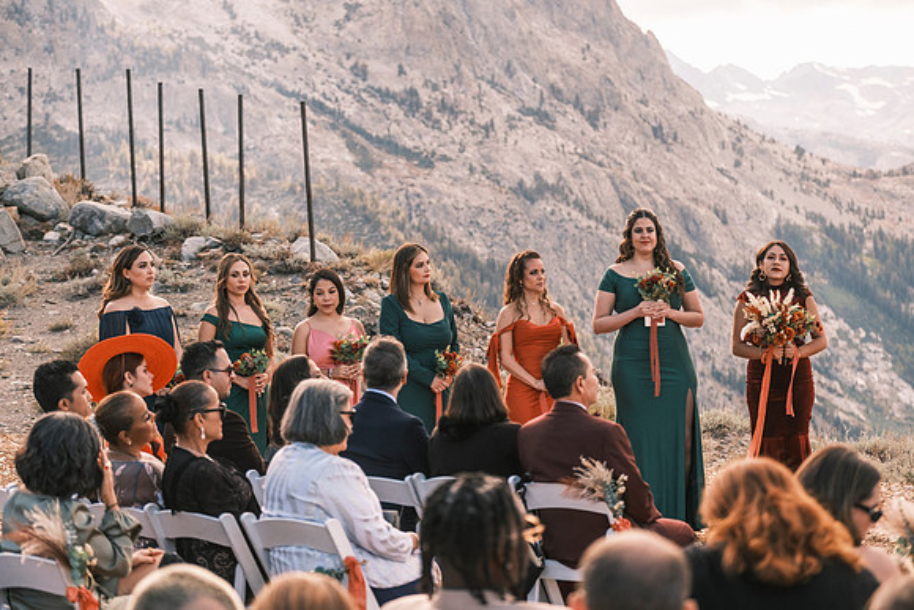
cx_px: 457
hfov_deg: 20.6
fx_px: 2514
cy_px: 305
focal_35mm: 99
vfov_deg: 13.8
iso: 400
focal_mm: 66
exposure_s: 1/1100
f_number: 2.8
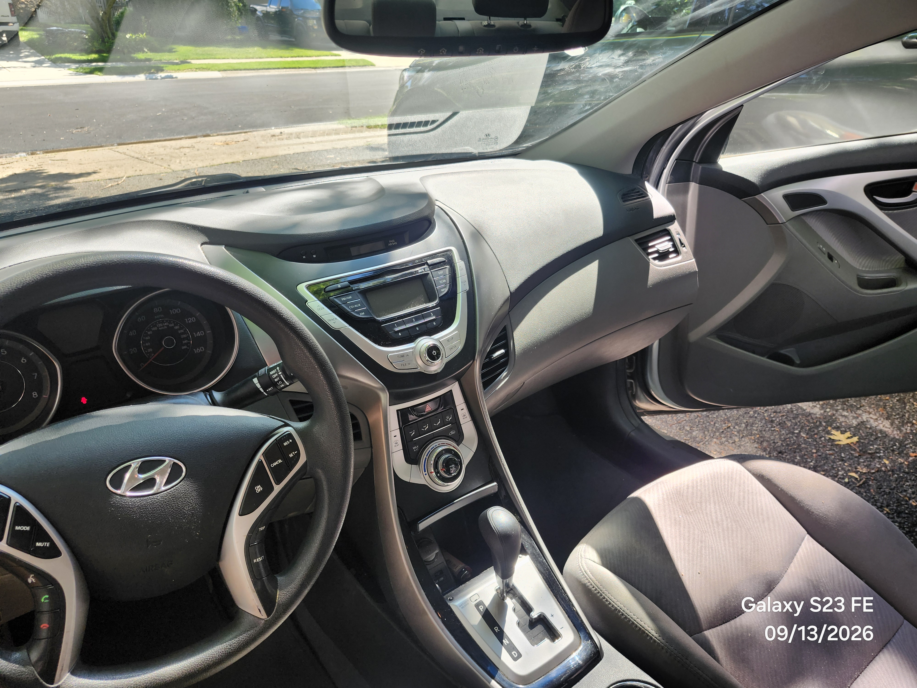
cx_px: 458
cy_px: 344
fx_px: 609
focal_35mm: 23
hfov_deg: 73.9
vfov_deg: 58.9
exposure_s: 1/180
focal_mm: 5.54
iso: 64
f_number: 1.8
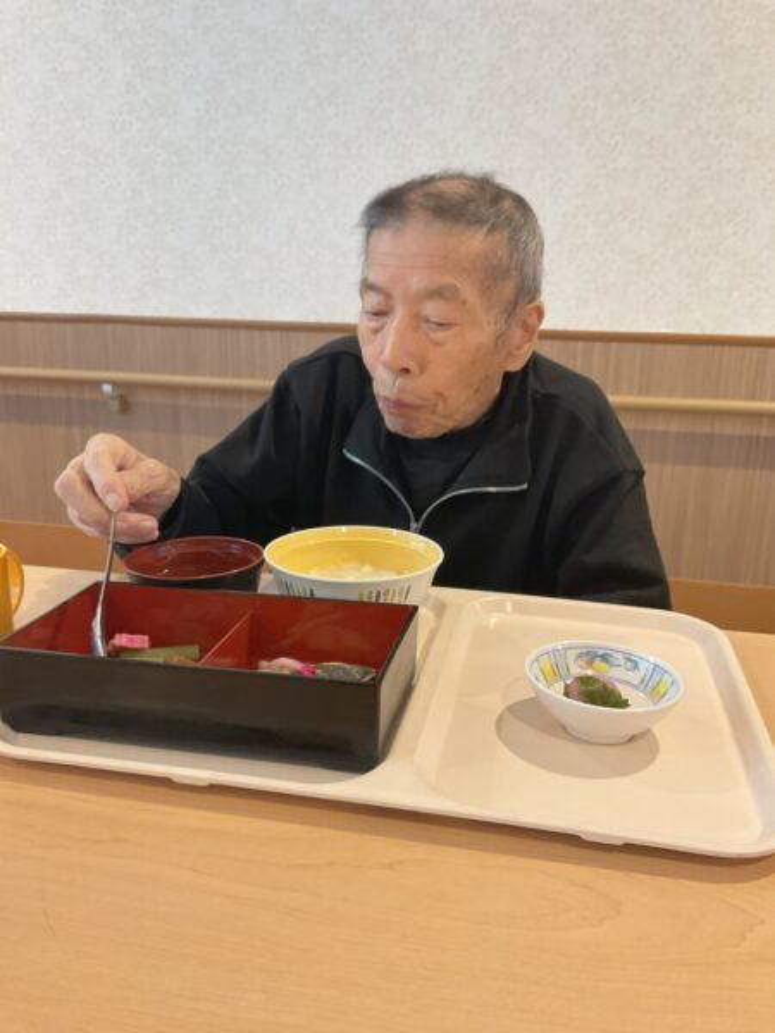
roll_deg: -2.6
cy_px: 516
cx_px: 388
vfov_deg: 61.7
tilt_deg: -16.6
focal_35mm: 29
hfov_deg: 48.2
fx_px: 866
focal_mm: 3
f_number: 1.8
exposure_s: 1/60
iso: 100
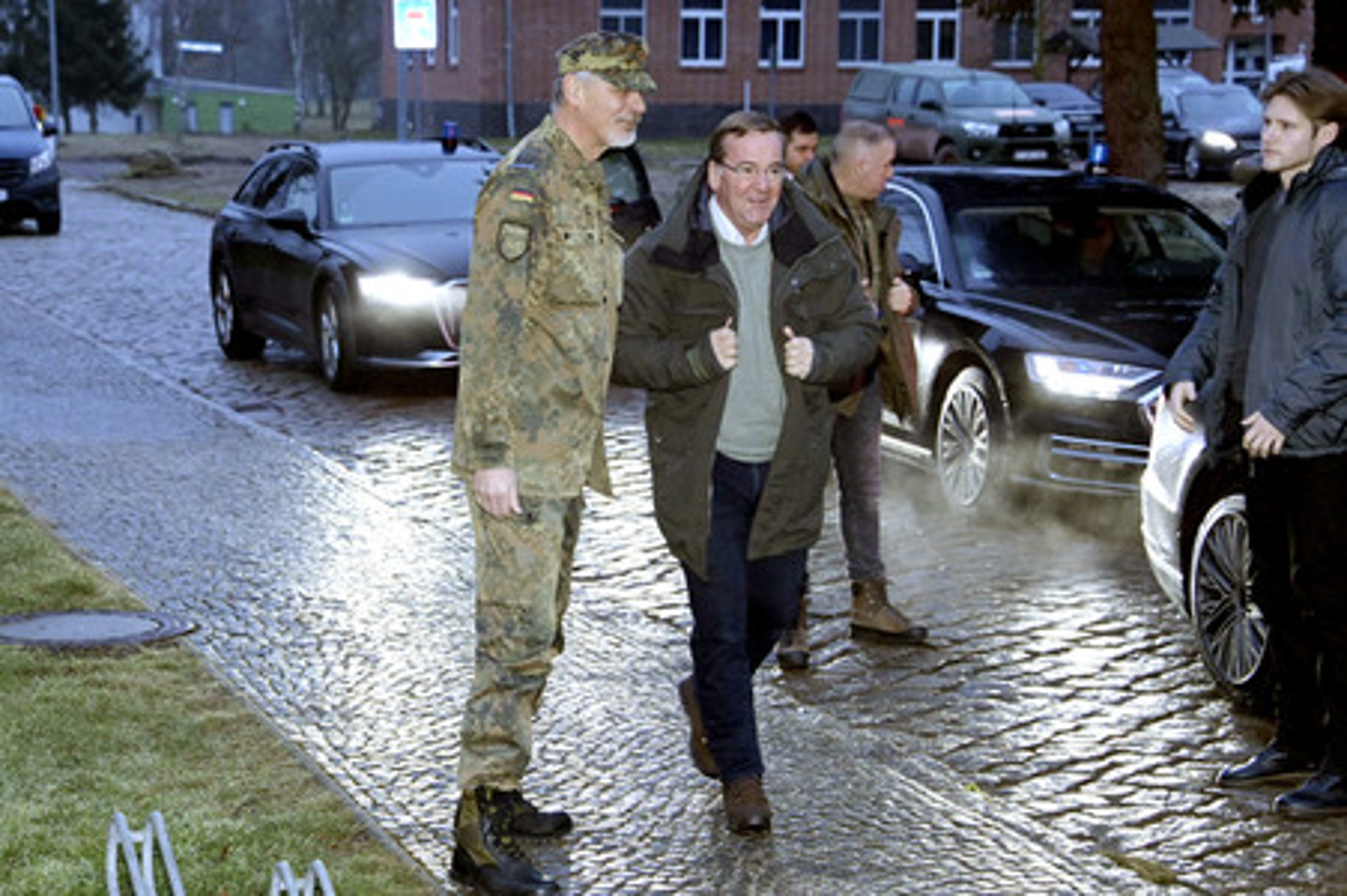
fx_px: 2916
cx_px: 674
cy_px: 448
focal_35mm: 78
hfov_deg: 26.0
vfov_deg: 17.5
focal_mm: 78
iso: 8000
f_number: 6.3
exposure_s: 1/200
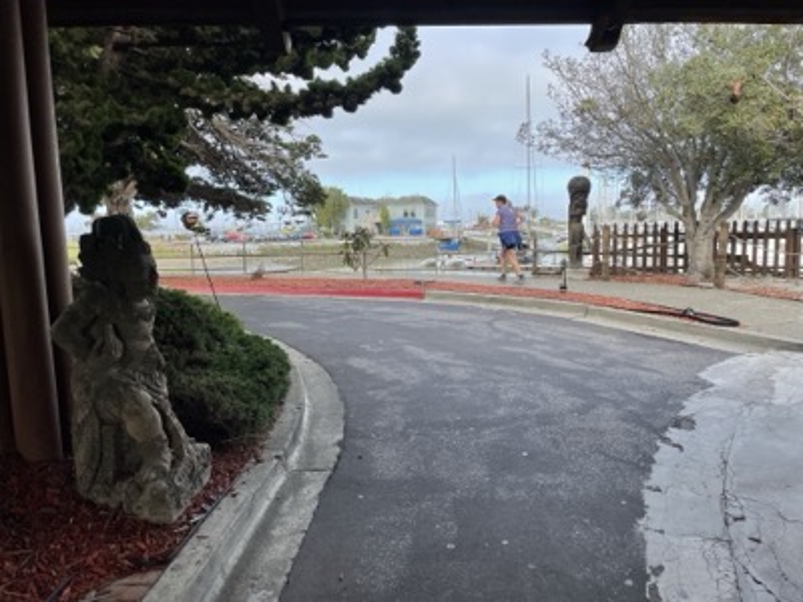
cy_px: 301
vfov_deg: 53.1
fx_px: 603
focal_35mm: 26
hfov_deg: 67.3
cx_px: 402
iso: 32
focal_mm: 4.2
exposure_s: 1/729
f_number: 1.6
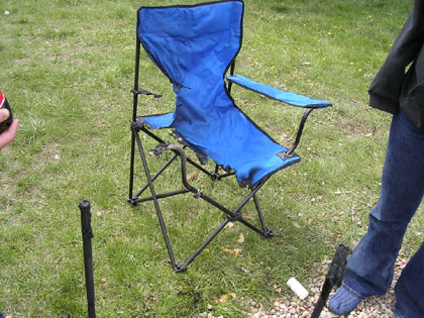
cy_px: 159
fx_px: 465
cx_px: 212
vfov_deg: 37.7
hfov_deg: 49.0
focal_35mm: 38
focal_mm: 5.8
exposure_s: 1/301
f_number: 2.8
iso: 100
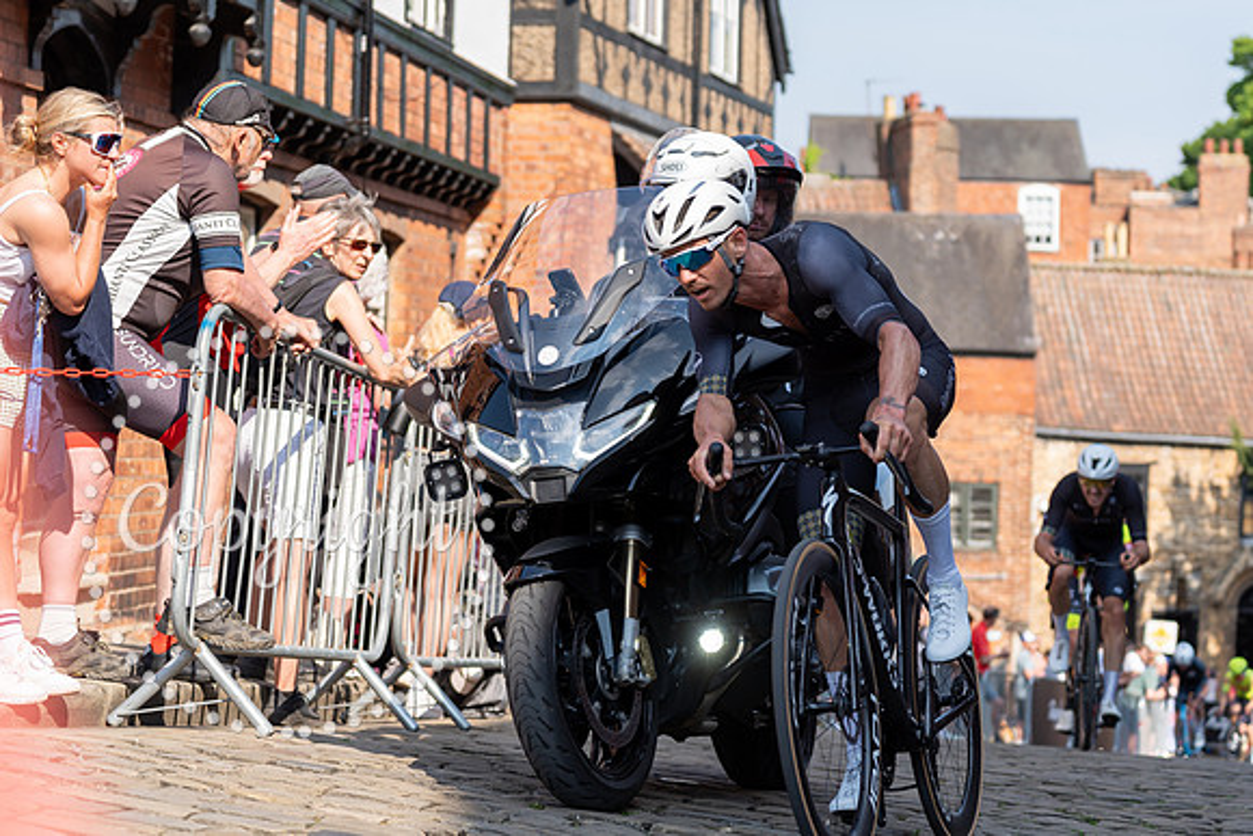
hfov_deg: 23.2
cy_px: 254
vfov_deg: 15.5
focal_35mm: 88
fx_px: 3054
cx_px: 579
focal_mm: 63
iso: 100
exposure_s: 1/1250
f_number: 2.8
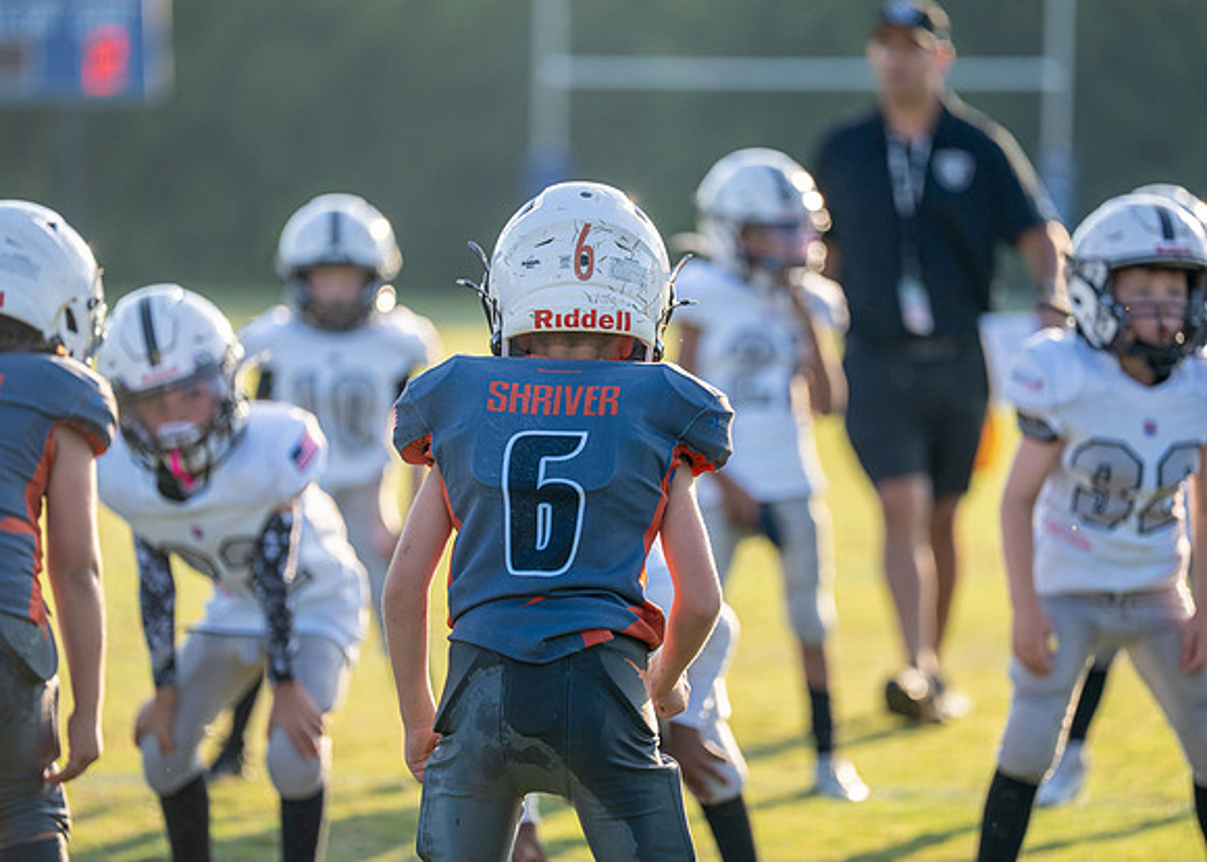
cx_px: 607
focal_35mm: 201
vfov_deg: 7.2
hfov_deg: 10.0
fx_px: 6873
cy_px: 421
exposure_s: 1/2500
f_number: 2.8
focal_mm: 185
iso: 320
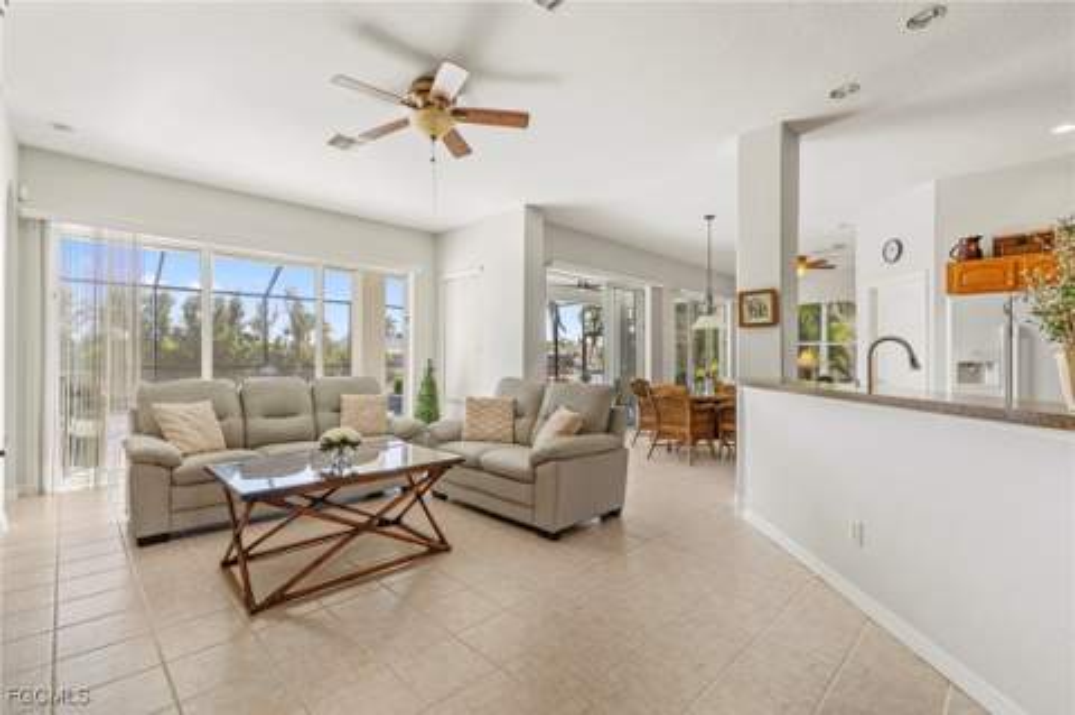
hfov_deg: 96.8
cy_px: 358
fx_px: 477
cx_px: 538
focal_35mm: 16
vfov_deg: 73.6
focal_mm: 16
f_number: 9
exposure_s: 1/20
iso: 200
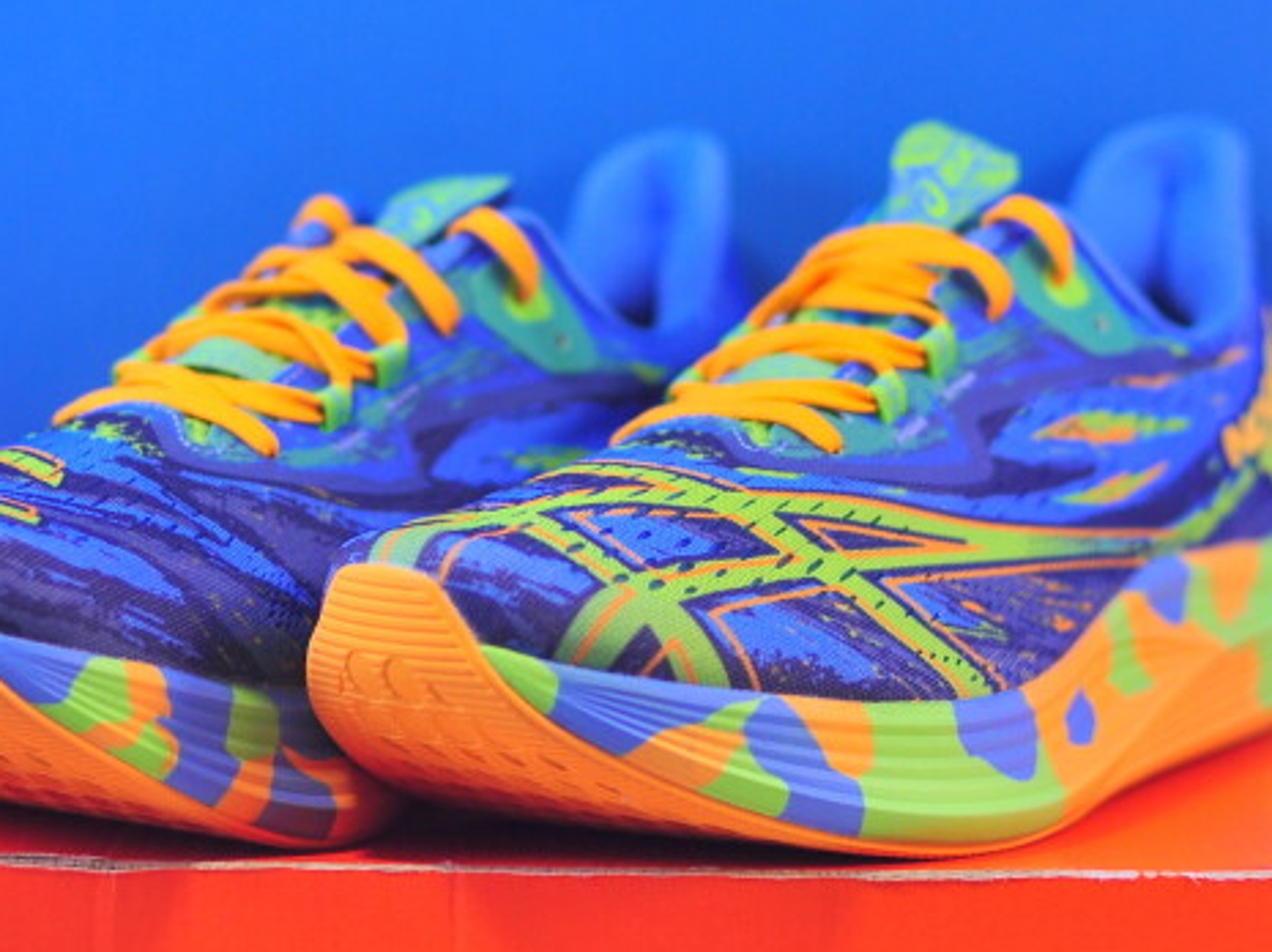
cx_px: 599
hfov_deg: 15.9
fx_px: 4553
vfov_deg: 11.9
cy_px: 283
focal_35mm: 124
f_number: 2.2
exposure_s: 1/320
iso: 250
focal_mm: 50
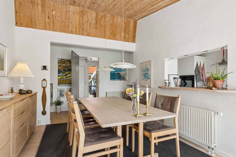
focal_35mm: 20
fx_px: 133
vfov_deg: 61.3
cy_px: 78
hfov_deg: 83.3
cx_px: 118
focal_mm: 13.5
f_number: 8
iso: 200
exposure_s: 1/30
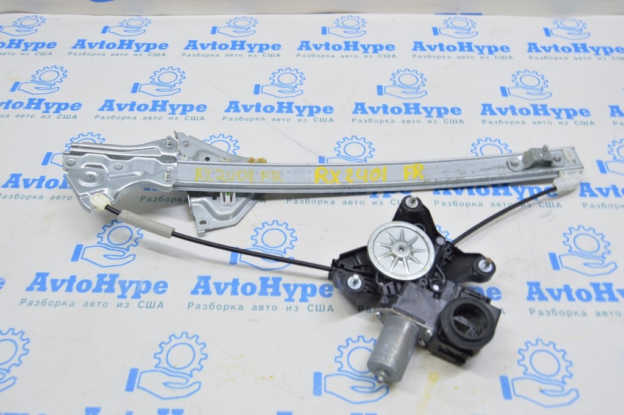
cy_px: 208
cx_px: 312
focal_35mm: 33
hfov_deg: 57.3
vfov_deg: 39.9
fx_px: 572
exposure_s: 1/20
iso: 400
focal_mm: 22
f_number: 5.6
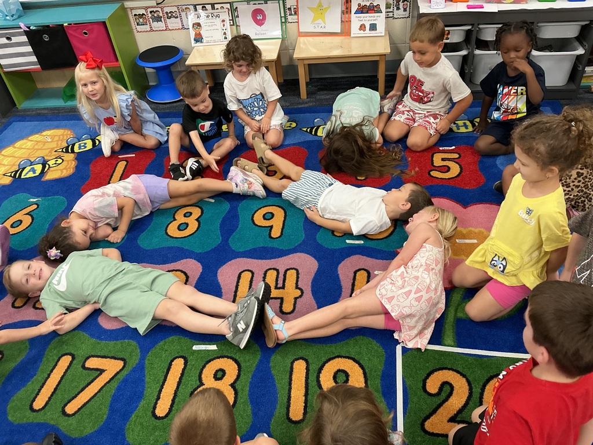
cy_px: 222
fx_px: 497
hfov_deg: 61.7
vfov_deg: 48.2
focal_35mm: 29
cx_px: 296
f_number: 1.8
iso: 100
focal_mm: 3
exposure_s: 1/60
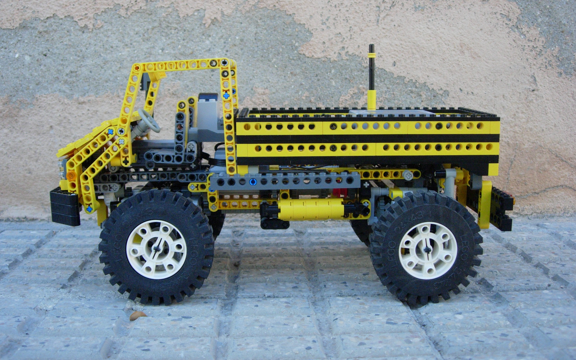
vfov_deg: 31.3
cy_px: 183
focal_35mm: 41
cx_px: 283
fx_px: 644
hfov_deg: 48.2
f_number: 2.8
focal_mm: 7.8
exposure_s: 1/352
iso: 200
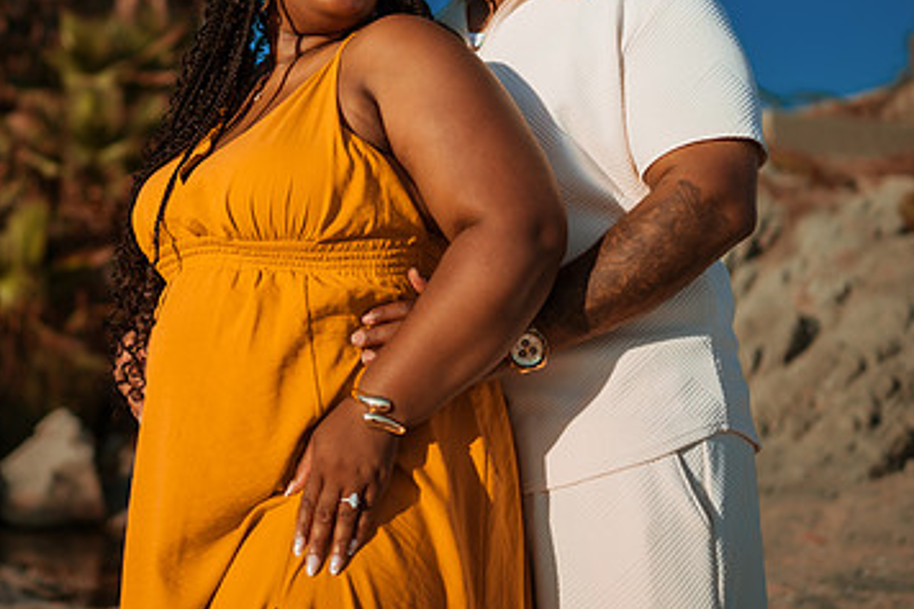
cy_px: 132
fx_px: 1446
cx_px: 234
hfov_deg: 34.4
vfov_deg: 23.4
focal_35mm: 57
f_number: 1.8
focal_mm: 35
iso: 100
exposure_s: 1/4000
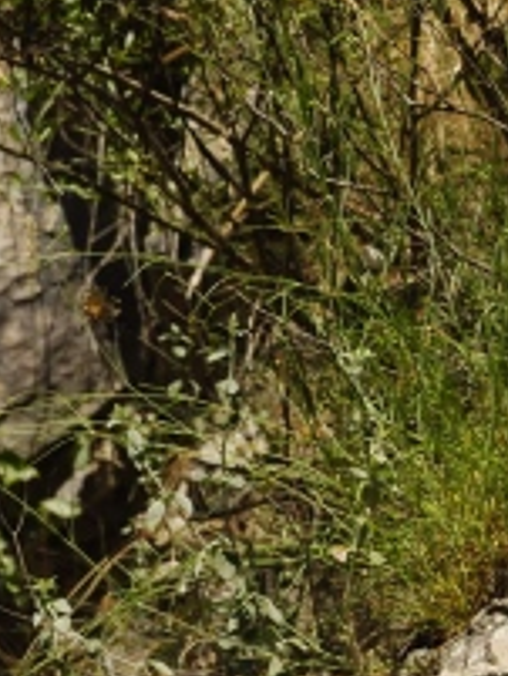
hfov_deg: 3.0
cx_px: 875
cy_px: 215
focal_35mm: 488
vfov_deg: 4.1
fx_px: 9537
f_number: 8
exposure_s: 1/250
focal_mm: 85
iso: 100
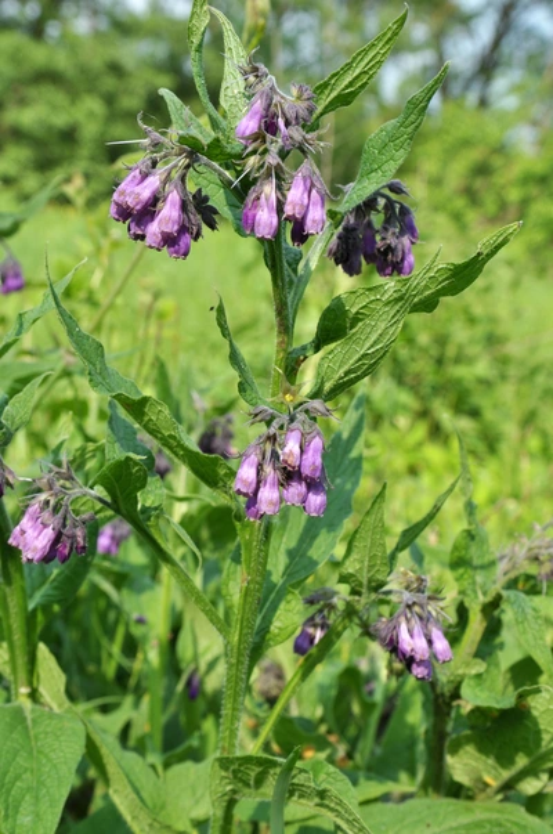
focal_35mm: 57
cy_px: 417
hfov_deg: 23.7
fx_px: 1318
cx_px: 276
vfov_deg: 35.1
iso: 250
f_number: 9
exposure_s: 1/320
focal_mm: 38
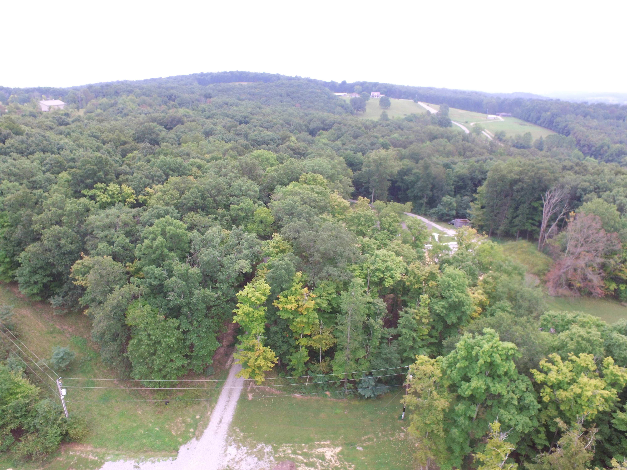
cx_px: 314
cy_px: 235
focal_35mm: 20
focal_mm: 3.61
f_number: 2.8
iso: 189
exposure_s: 1/100
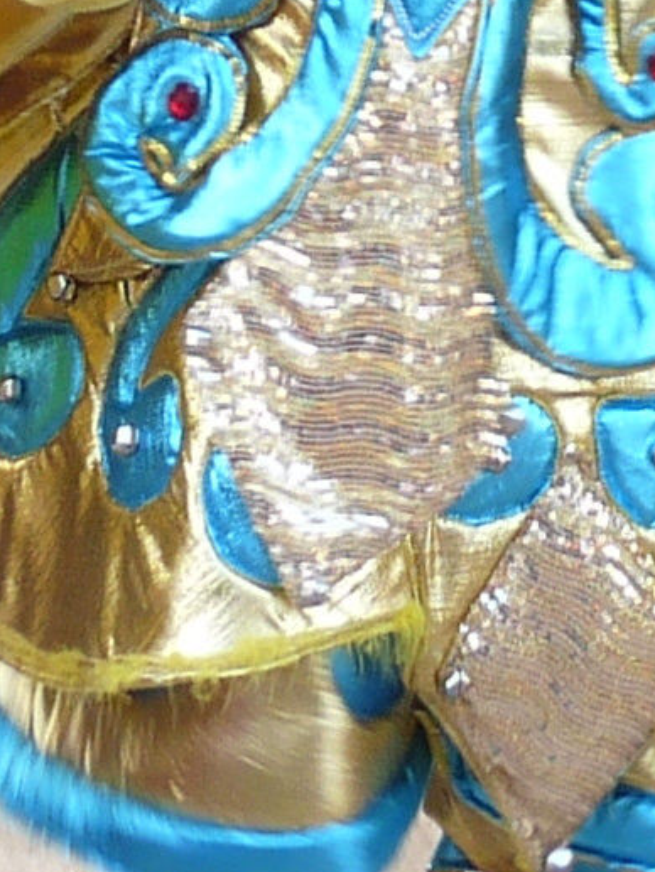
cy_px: -681
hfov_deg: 7.5
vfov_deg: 9.5
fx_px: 4993
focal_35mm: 198
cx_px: 647
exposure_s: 1/60
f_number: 2.8
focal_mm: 4.8
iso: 100
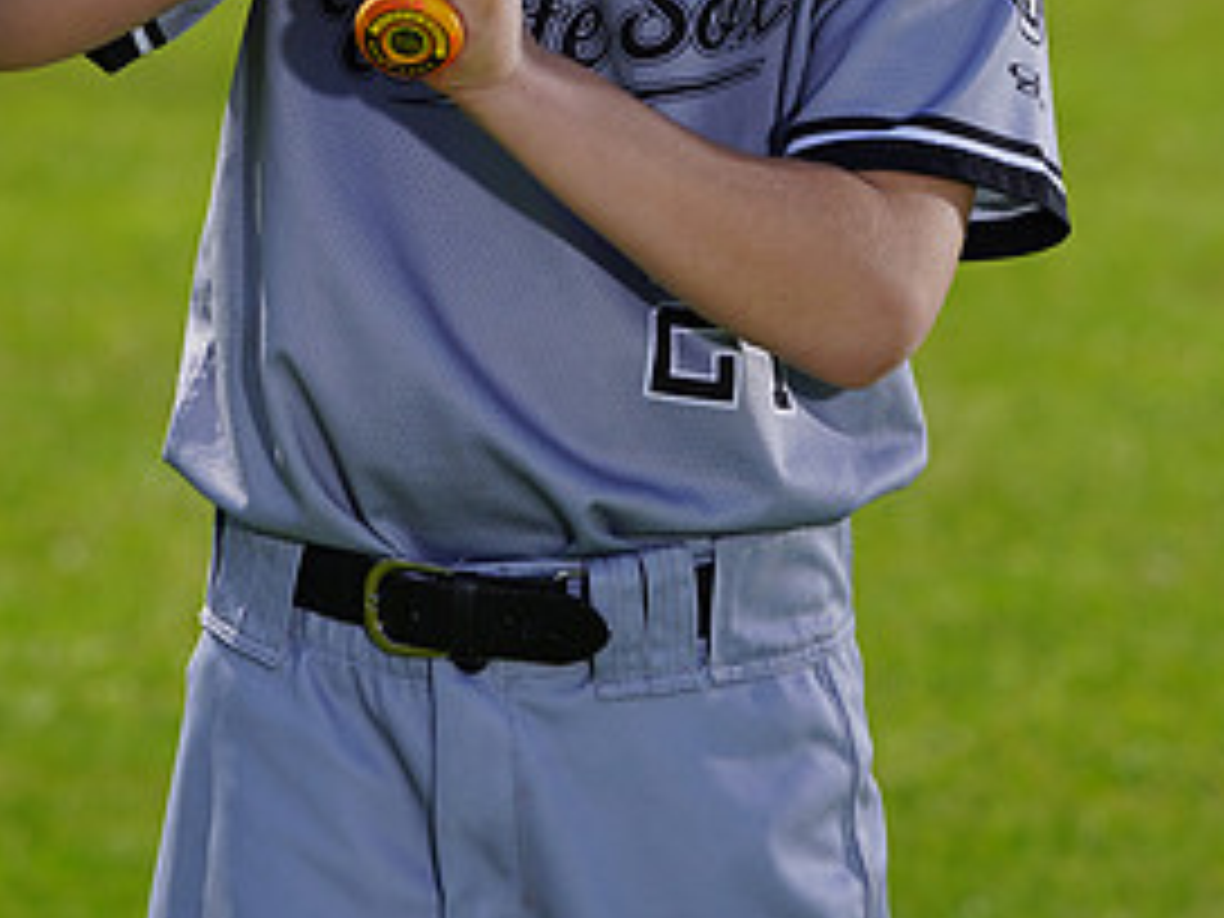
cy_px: -261
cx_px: 506
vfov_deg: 3.8
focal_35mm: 390
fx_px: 13790
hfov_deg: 5.1
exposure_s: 1/250
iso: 100
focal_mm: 190
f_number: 8
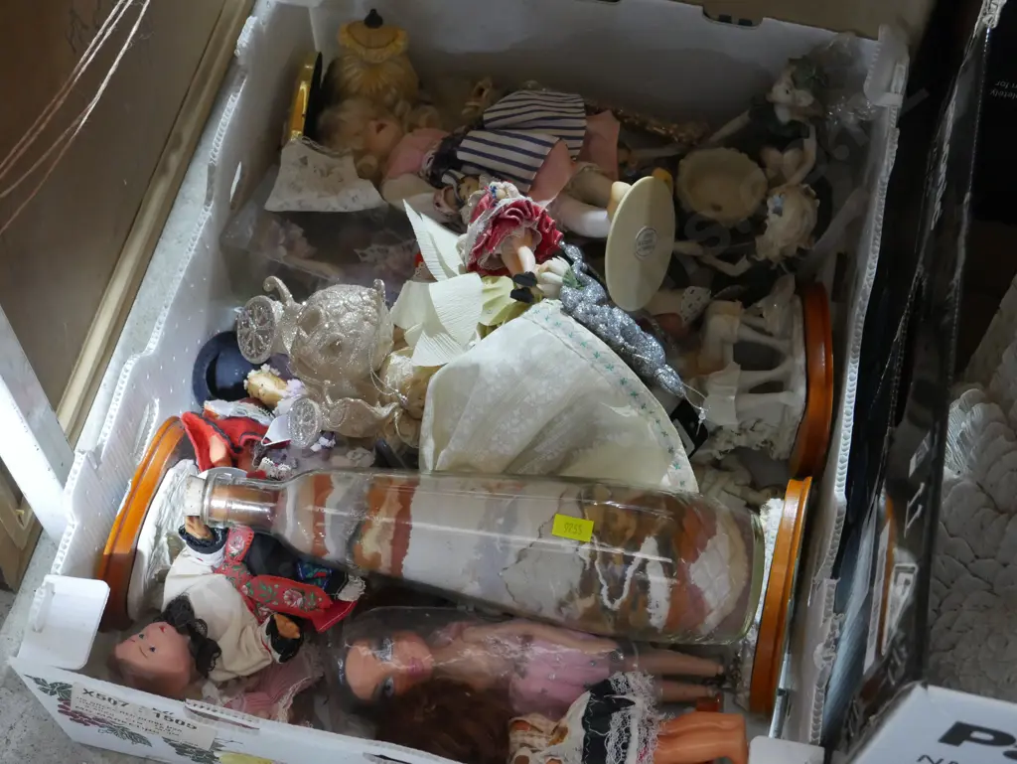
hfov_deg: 38.2
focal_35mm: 50
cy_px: 382
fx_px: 1470
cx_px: 508
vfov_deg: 29.1
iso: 3200
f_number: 5.3
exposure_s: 1/50
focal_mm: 25
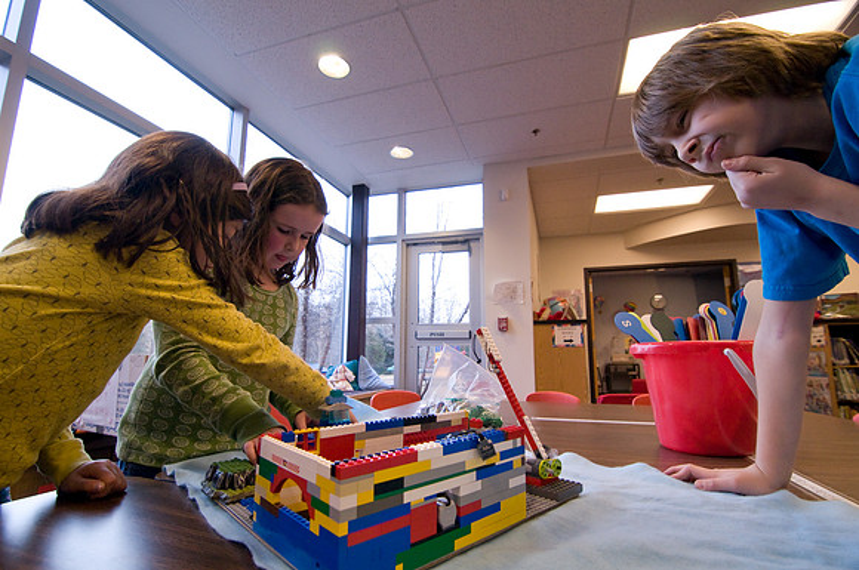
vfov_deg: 71.9
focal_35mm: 16
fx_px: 393
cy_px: 285
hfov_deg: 95.1
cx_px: 430
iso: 1000
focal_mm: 11
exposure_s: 1/90
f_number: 4.8
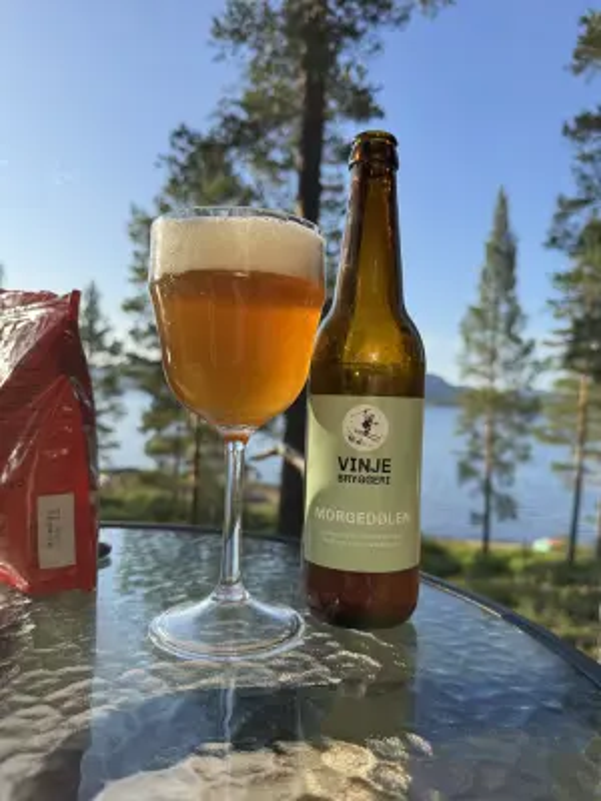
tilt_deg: +0.8
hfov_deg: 56.8
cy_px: 400
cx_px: 300
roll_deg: -4.2
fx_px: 556
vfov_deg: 71.6
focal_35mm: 24
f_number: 1.78
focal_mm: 6.76
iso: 80
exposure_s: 1/1721
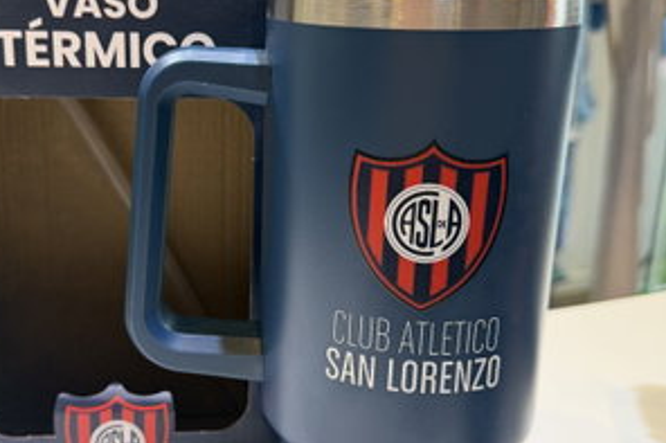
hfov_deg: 43.2
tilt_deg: -17.8
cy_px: 217
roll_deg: -0.6
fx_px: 832
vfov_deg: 29.8
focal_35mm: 45
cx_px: 236
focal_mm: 6.76
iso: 100
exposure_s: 1/50
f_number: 1.78
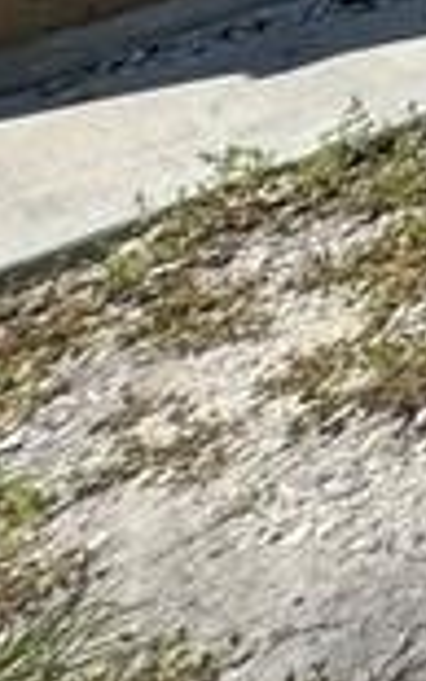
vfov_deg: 14.8
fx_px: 1819
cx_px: 1915
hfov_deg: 7.2
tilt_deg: +1.8
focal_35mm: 98
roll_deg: +4.1
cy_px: -887
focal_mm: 2.22
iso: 40
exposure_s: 1/1567
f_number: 2.2
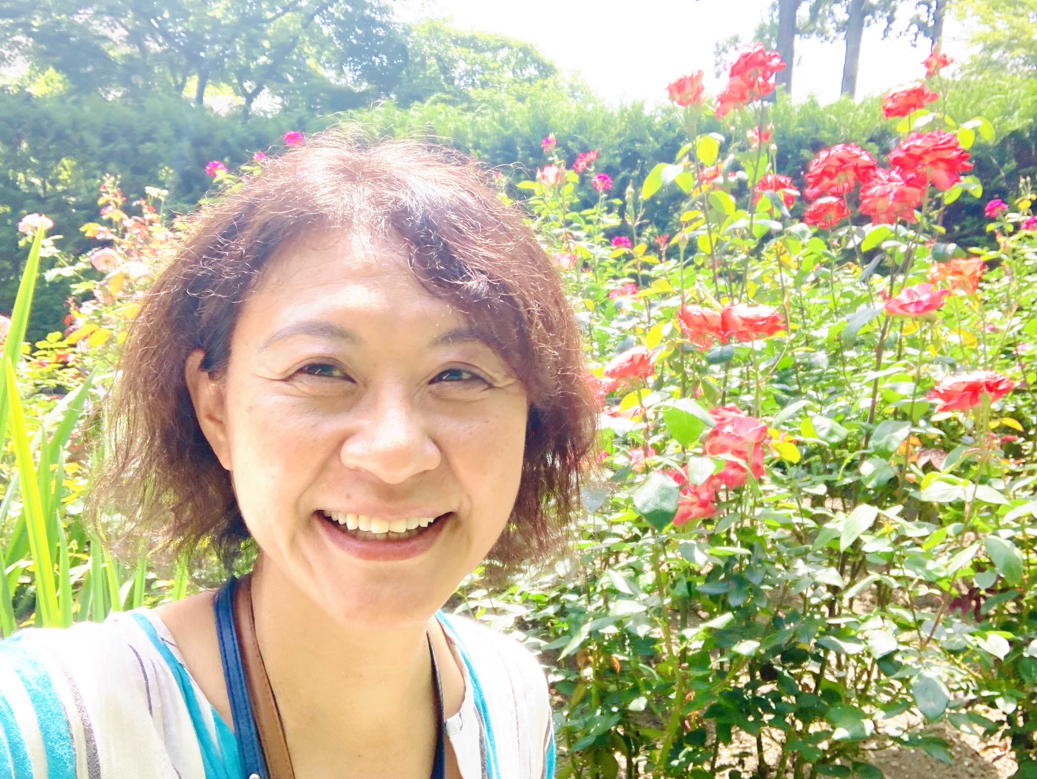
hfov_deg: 56.8
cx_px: 518
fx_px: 959
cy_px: 390
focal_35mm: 32
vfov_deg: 44.2
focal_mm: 2.87
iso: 20
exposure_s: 1/146
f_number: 2.2
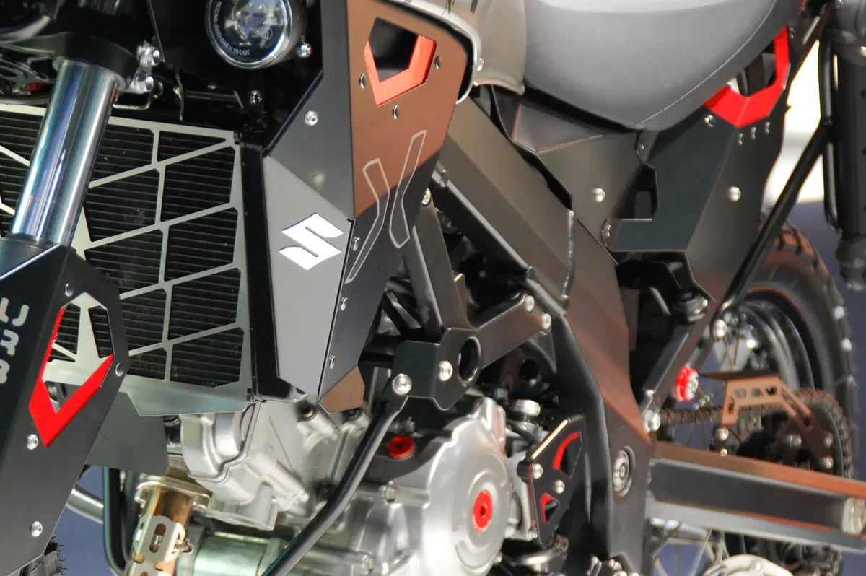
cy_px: 288
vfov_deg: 9.6
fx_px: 3425
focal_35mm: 142
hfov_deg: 14.4
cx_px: 433
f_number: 5.6
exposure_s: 1/30
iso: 900
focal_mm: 95
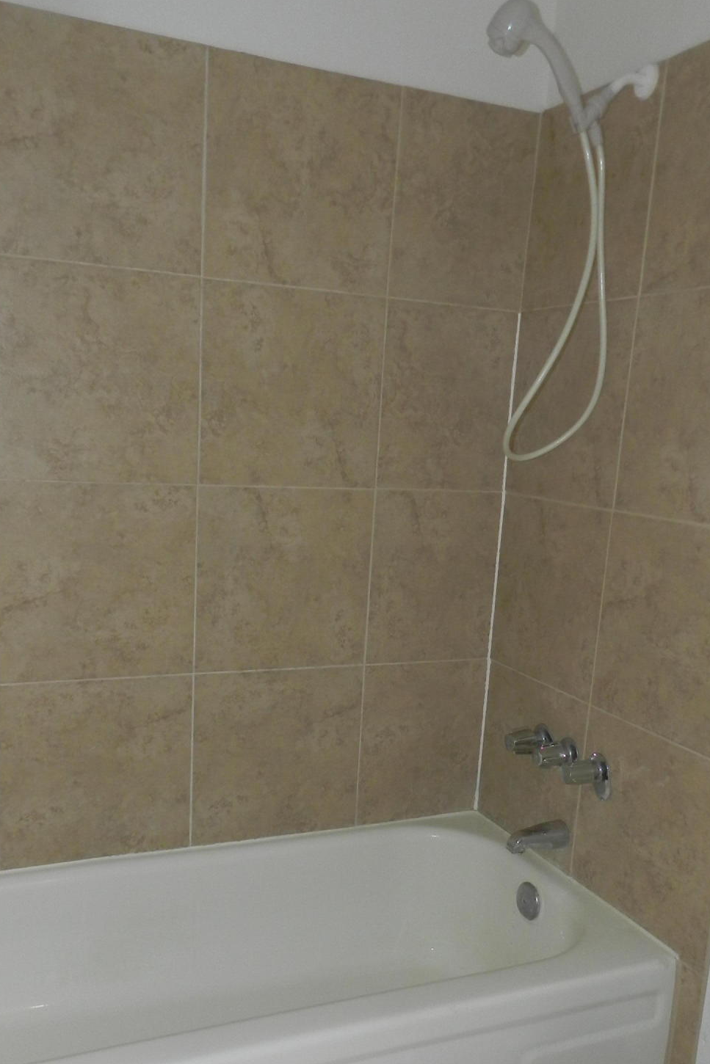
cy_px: 648
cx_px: 341
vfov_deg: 56.7
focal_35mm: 33
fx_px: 976
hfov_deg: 40.0
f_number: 3.4
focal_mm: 4
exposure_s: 1/30
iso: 200
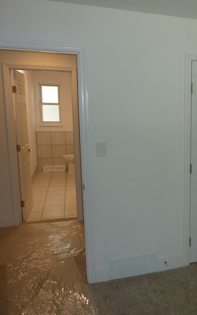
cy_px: 159
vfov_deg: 54.0
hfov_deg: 31.7
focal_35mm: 36
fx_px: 309
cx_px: 211
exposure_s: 1/30
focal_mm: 4.1
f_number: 3.3
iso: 100
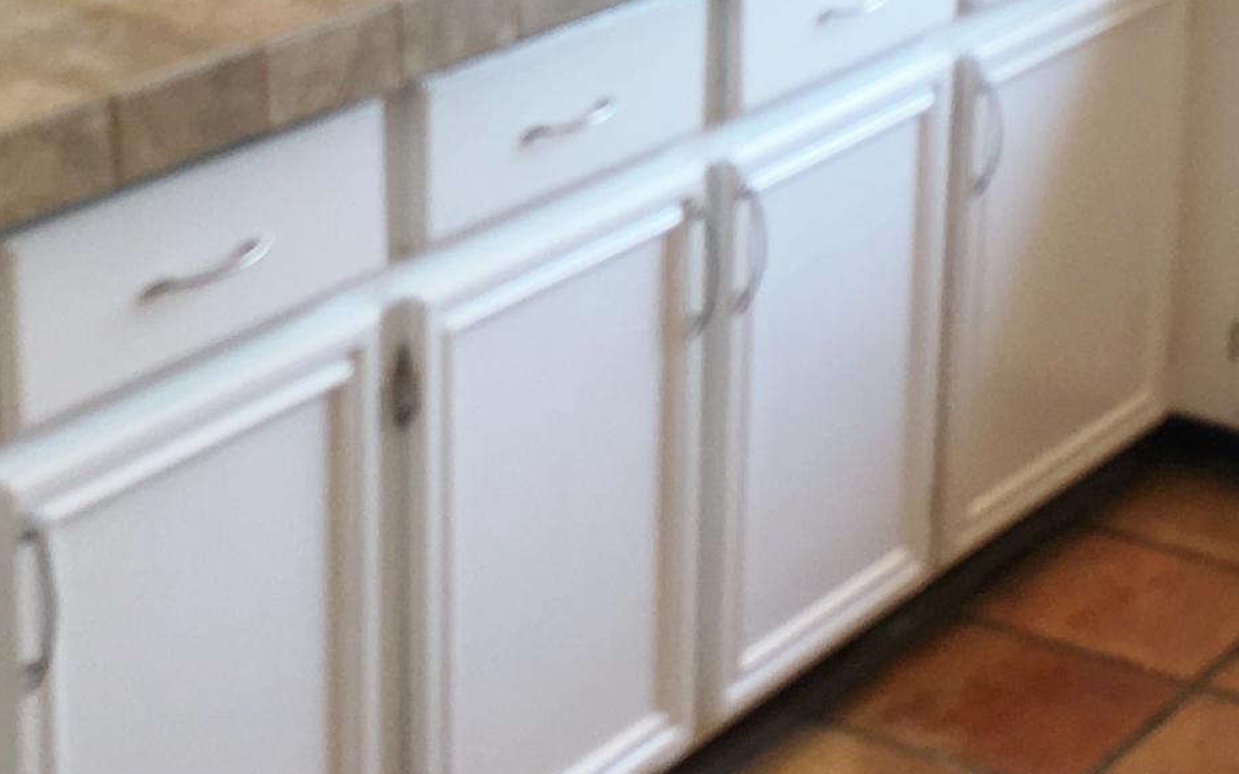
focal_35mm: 100
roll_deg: -3.3
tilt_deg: -16.0
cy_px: 43
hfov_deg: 20.8
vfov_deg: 12.9
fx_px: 3376
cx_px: 654
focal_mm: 4.15
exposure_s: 1/40
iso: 25
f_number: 2.2
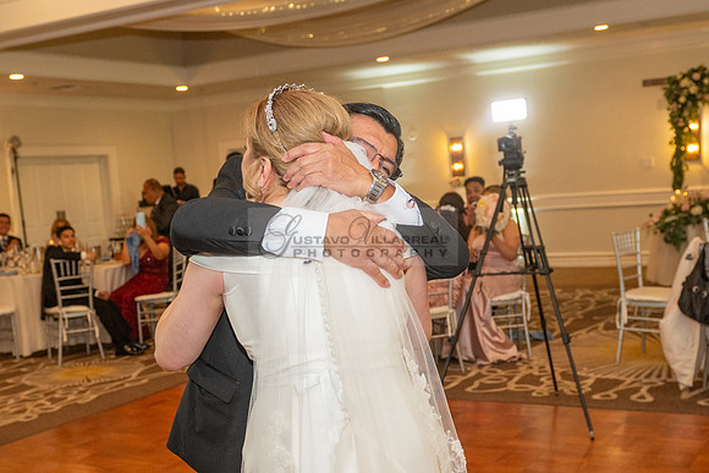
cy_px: 328
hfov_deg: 40.7
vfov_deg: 27.6
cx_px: 314
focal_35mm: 48
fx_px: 953
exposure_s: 1/125
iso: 800
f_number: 3.5
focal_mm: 24
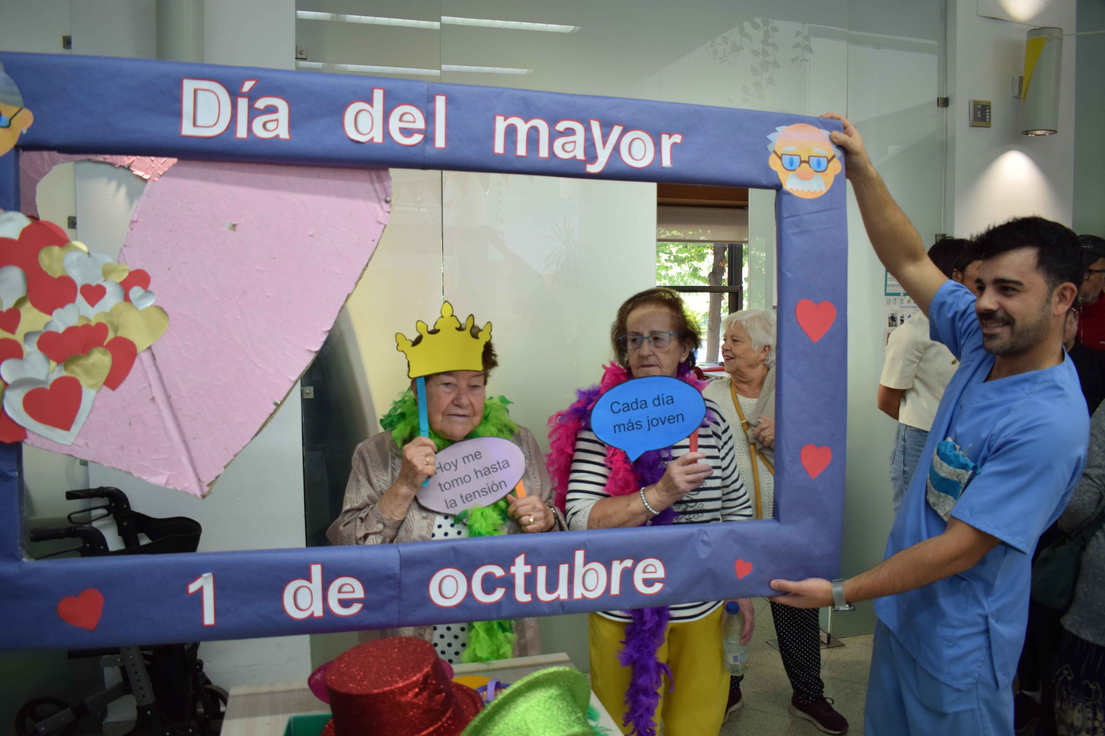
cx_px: 552
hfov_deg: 67.4
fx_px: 829
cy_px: 368
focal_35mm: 27
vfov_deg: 47.9
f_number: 4
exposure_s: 1/60
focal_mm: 18
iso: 400
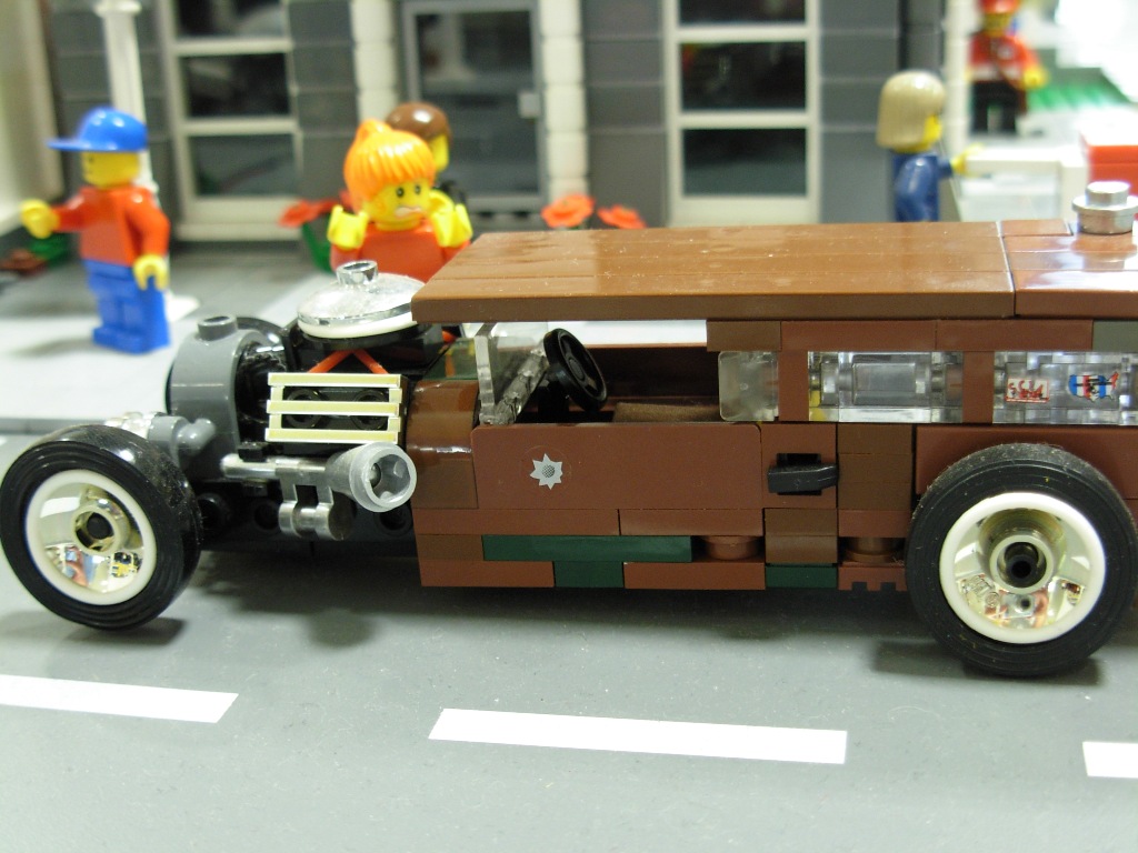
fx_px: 1709
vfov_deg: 28.0
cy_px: 426
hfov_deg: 36.8
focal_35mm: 52
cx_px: 569
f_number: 3.2
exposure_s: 1/3.8
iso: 200
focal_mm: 8.5
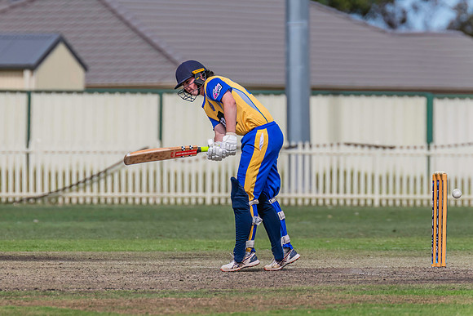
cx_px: 212
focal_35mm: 662
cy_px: 168
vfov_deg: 2.1
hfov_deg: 3.1
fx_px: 8697
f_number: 8
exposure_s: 1/2500
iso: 800
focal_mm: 600
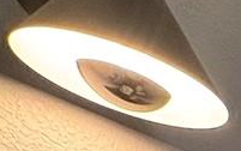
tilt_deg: -5.9
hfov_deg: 11.4
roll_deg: -3.2
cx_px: 701
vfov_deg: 7.5
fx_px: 776
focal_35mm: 118
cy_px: 618
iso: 200
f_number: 2.2
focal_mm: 2.22
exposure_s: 1/60
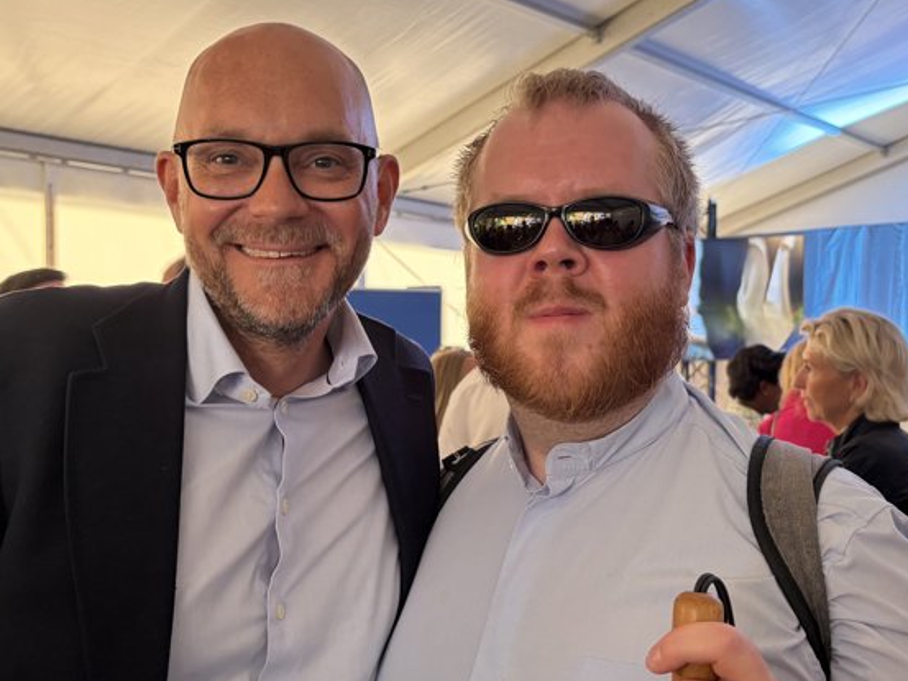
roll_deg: -0.2
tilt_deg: +1.3
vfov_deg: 35.1
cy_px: 341
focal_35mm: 41
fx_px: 1076
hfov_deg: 45.8
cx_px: 453
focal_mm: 5.96
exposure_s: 1/50
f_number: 1.6
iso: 125
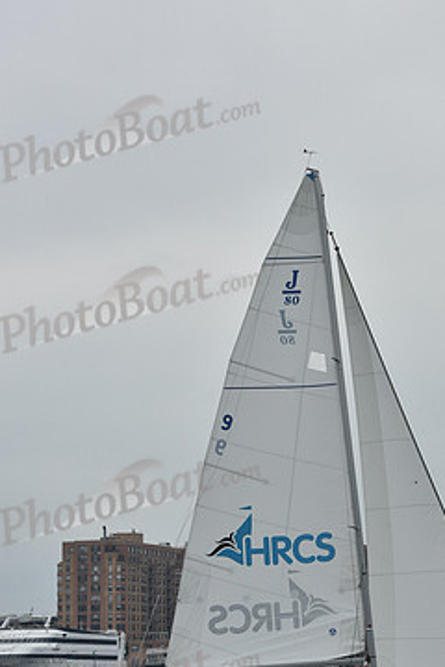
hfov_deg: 9.0
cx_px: 357
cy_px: 376
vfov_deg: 13.4
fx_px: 2837
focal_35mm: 153
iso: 400
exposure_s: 1/800
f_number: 11
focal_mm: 95
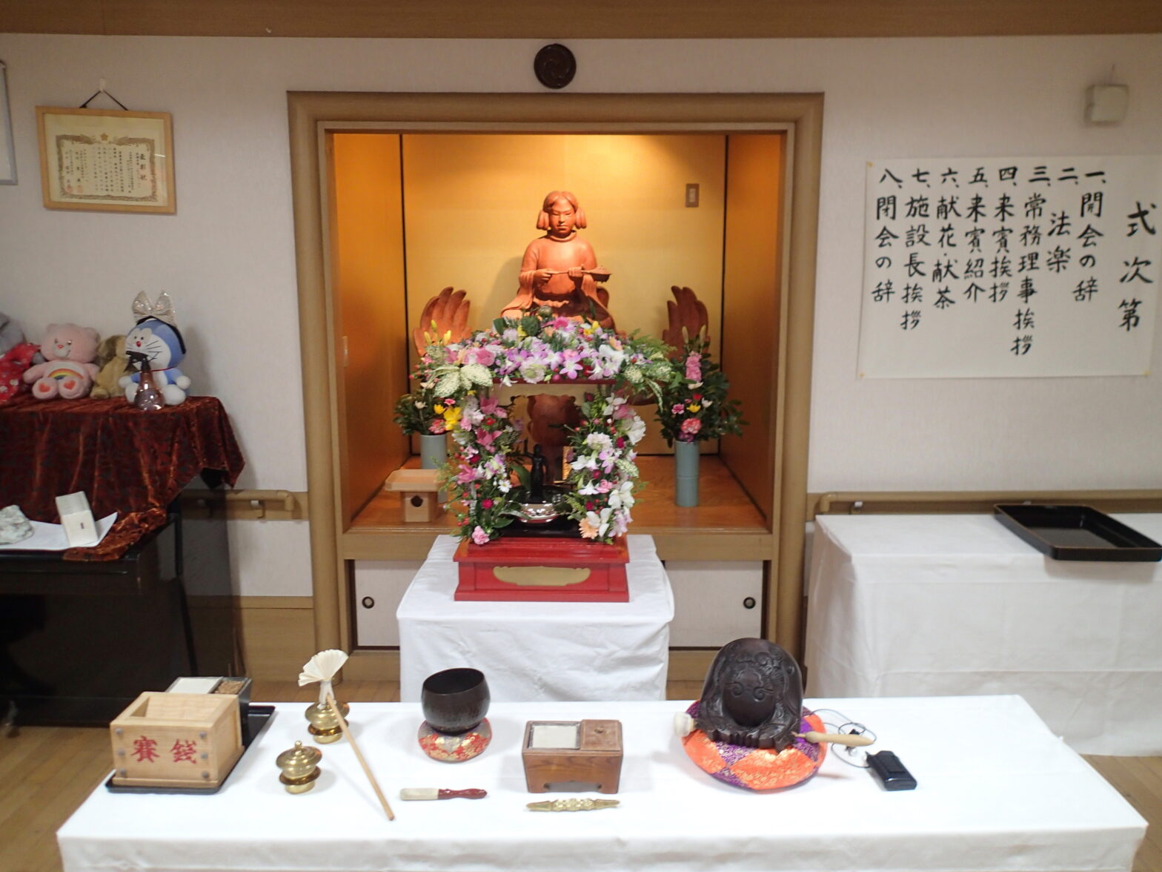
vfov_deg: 54.9
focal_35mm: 25
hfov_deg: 69.4
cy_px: 436
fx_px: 839
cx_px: 581
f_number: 2
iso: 200
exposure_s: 1/40
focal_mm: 4.5
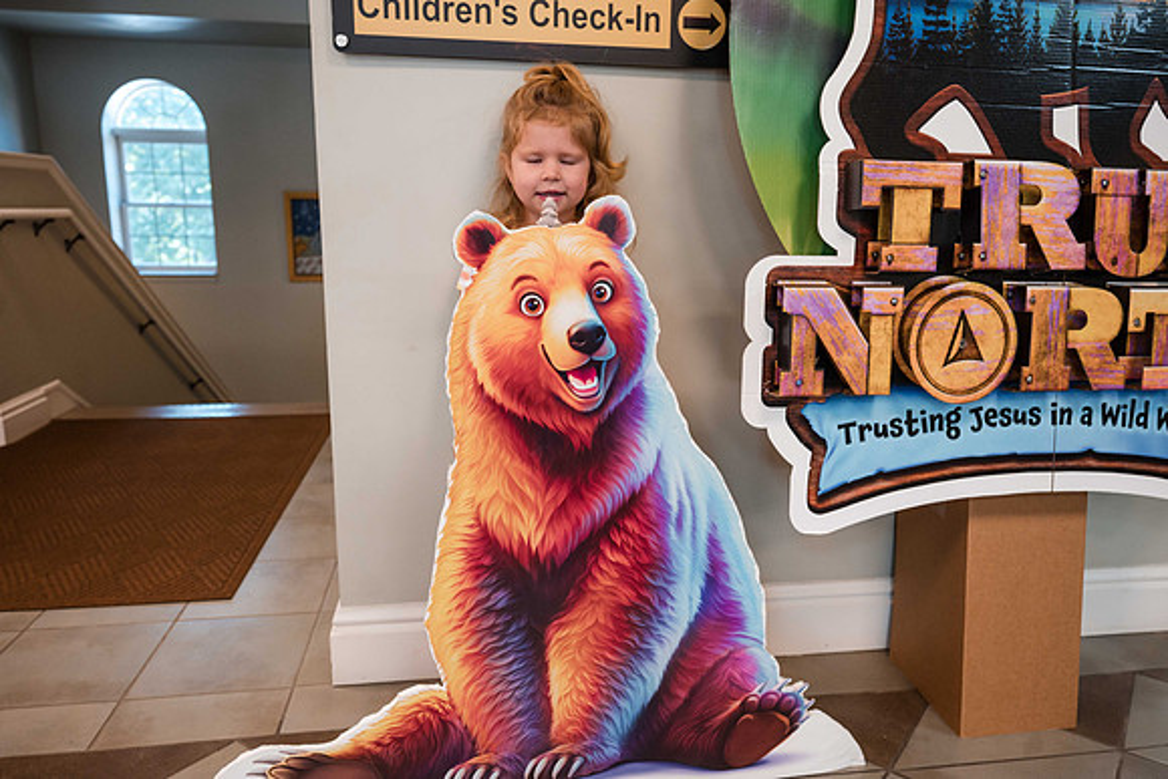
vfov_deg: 51.5
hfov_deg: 71.8
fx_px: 807
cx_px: 575
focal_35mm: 25
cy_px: 382
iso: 1100
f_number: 4
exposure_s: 1/125
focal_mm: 23.5
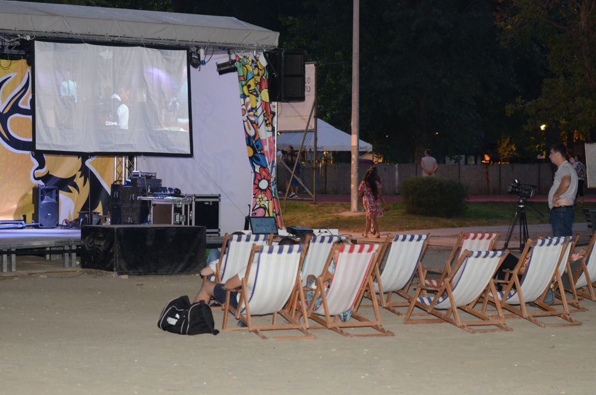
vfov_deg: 13.0
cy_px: 198
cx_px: 298
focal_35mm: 105
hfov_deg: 19.5
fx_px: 1734
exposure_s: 1/40
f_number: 4
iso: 2500
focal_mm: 70
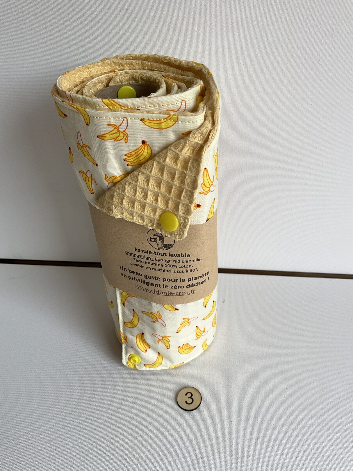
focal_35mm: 29
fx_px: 394
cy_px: 236
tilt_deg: -39.0
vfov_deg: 61.7
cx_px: 176
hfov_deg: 48.2
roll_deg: +3.0
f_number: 1.8
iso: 16
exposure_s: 1/231
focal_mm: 3
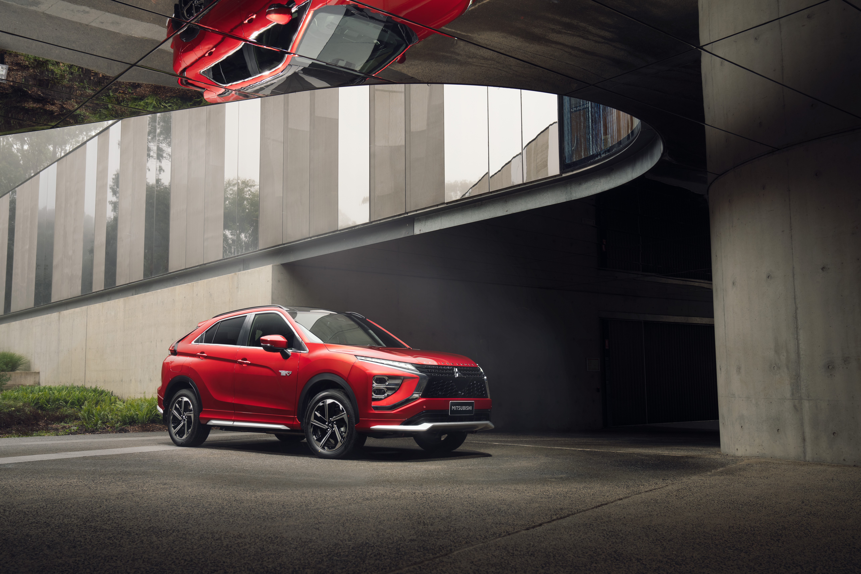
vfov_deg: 38.9
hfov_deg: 55.8
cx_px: 430
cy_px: 287
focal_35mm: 34
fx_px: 813
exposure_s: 1/60
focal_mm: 34
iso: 200
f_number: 6.3
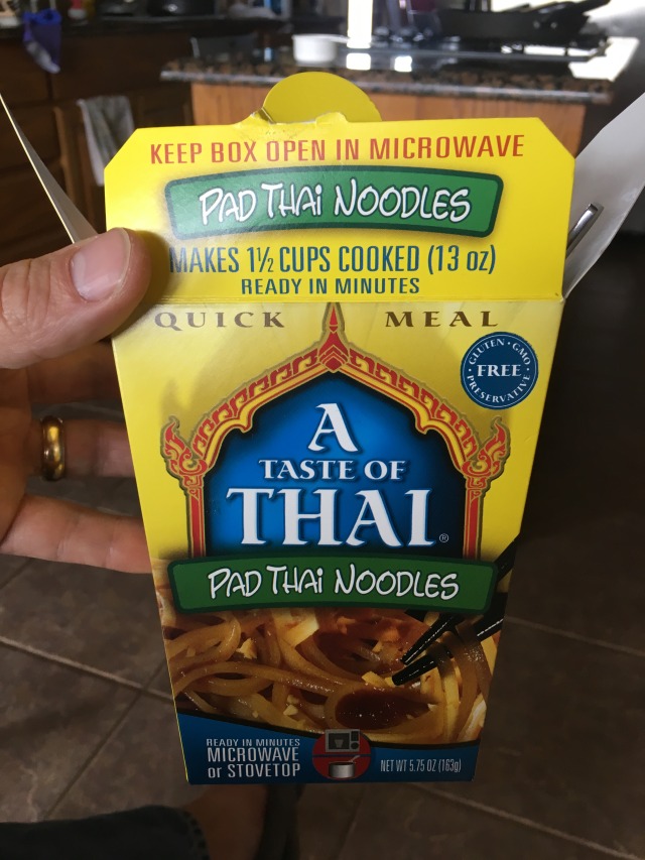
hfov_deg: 48.2
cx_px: 322
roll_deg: +0.4
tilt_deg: -27.6
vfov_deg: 61.7
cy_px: 430
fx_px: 720
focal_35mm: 29
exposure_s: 1/30
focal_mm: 4.15
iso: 50
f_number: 2.2
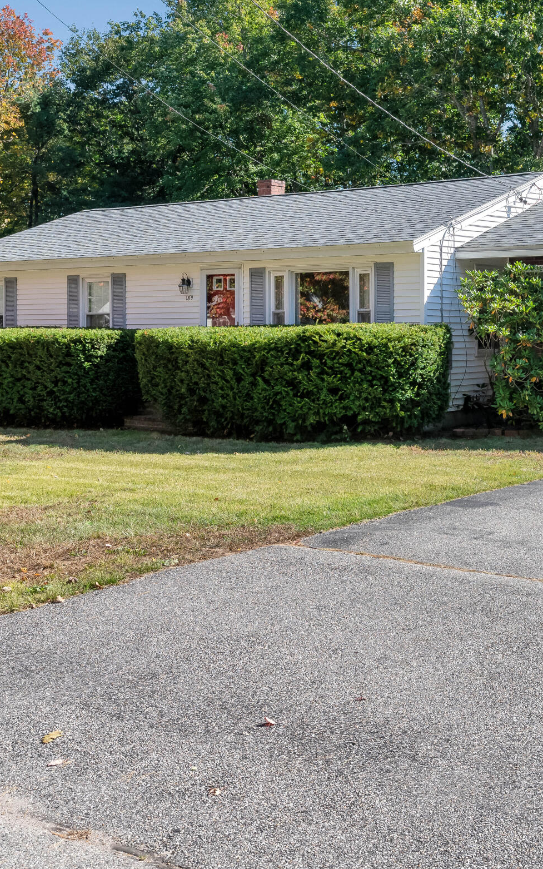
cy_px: 362
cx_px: 555
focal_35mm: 45
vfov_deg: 44.2
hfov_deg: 26.9
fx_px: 1065
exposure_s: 1/750
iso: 800
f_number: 8
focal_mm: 23
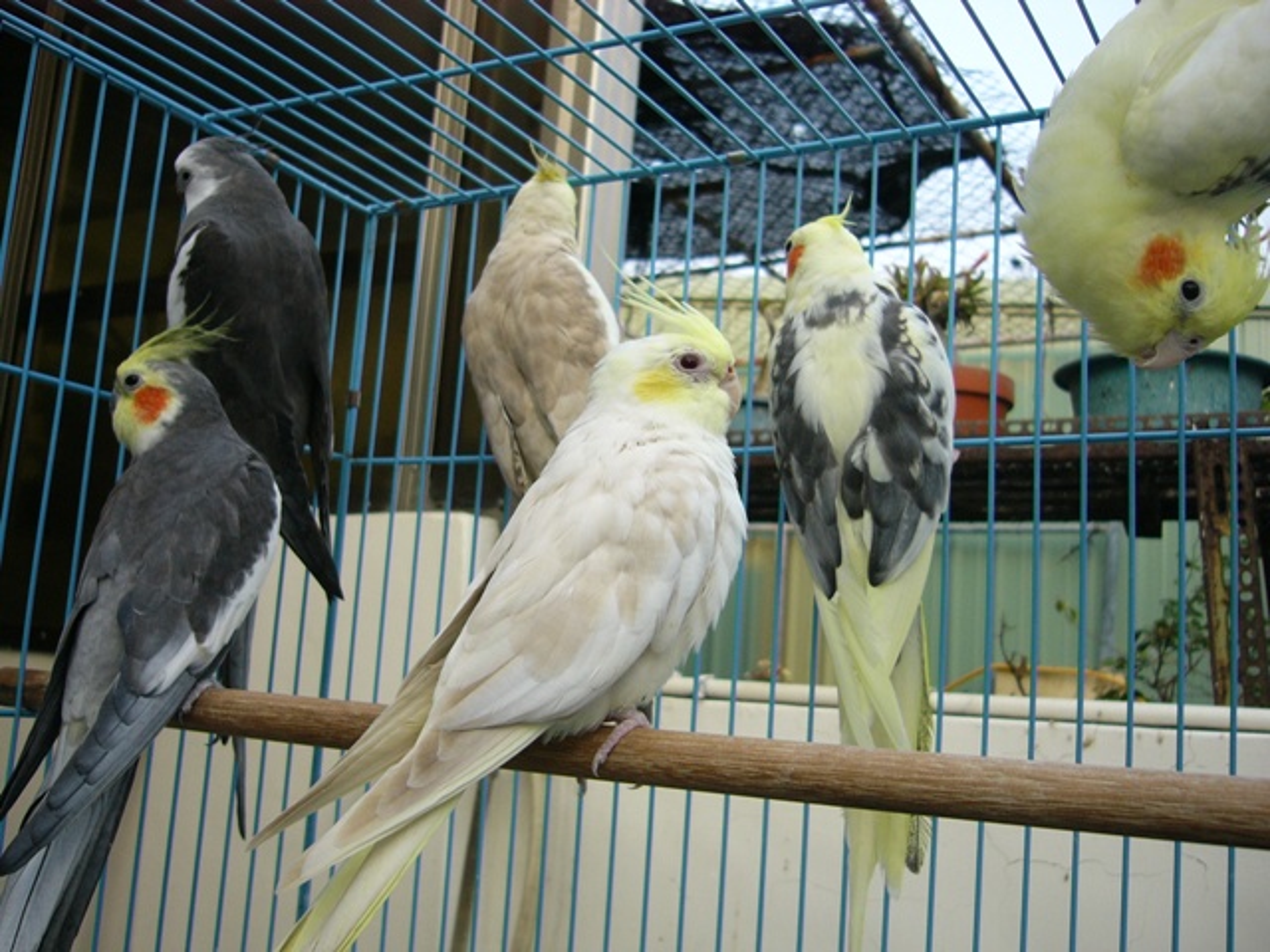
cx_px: 635
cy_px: 476
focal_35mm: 35
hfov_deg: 52.6
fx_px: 1284
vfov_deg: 40.7
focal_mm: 5.8
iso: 100
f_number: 2.8
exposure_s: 1/160
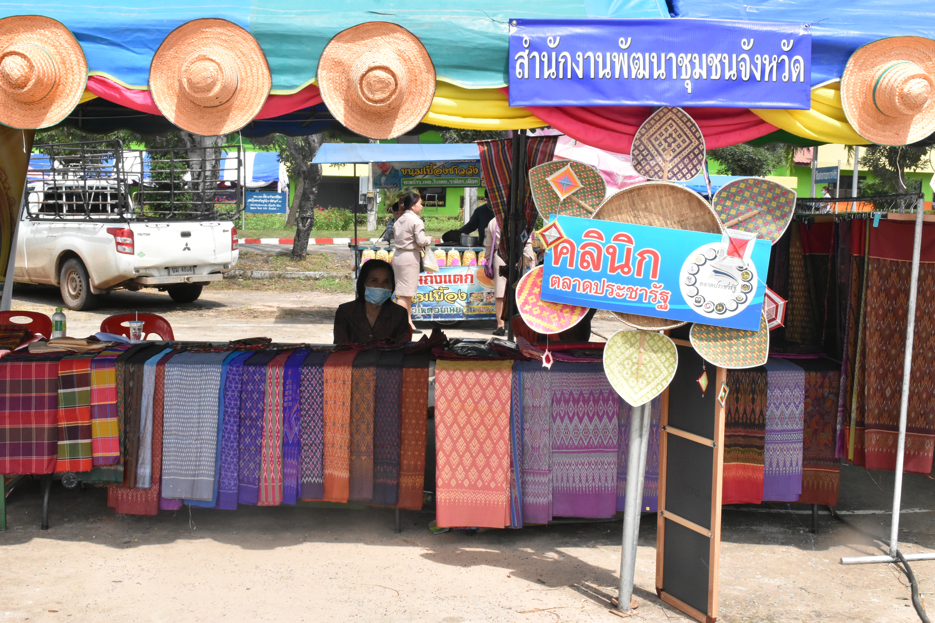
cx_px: 468
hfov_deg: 47.9
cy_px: 312
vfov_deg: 33.0
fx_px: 1052
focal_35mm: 40
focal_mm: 27
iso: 2500
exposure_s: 1/800
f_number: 16
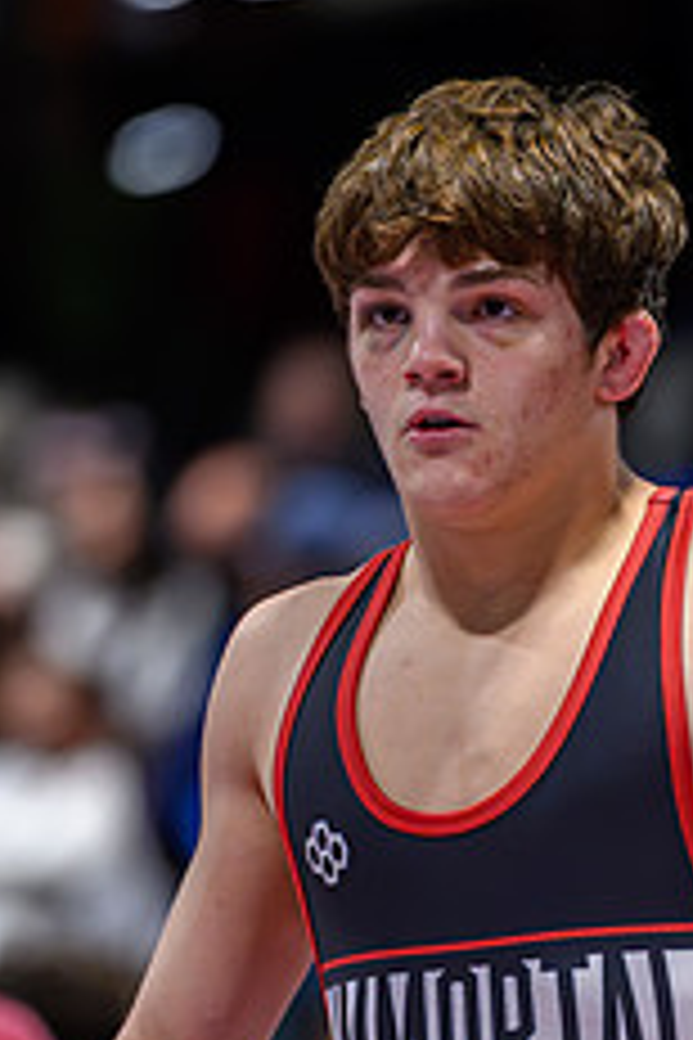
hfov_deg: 2.3
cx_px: 593
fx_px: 17006
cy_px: 897
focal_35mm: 589
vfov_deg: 3.5
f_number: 2.8
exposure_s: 1/800
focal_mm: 200
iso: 4000
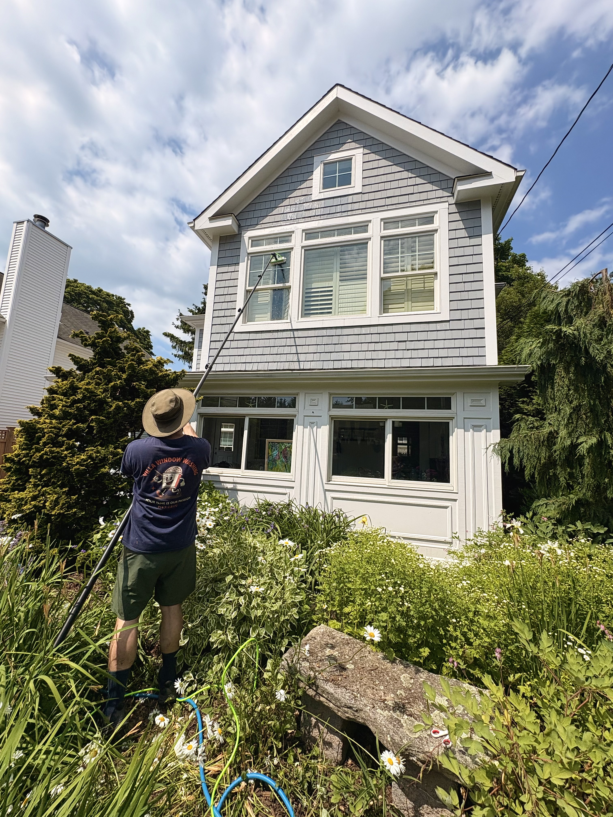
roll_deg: -2.9
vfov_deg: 102.1
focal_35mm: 14
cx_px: 306
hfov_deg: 85.7
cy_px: 408
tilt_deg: +8.3
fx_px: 331
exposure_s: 1/3106
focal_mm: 2.22
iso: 50
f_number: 2.2
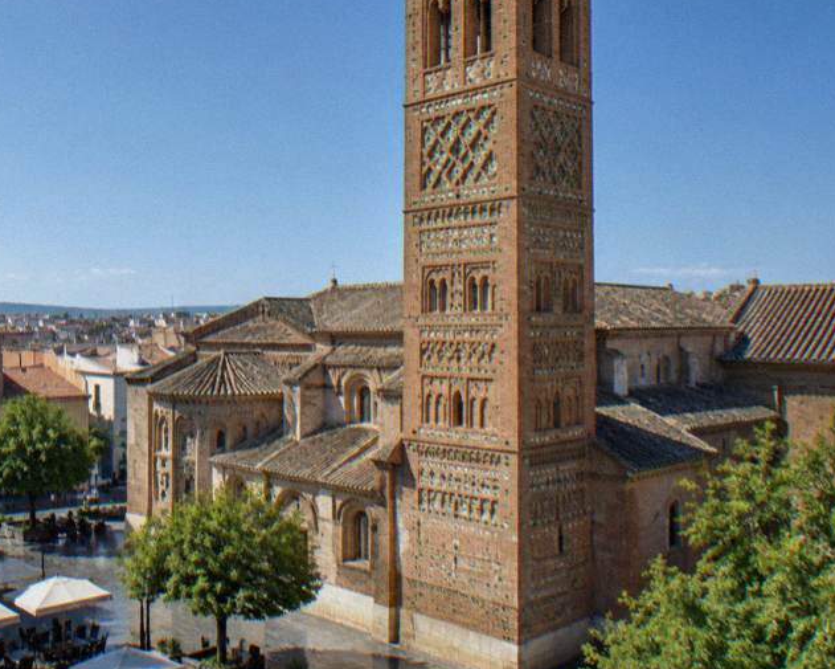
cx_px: 306
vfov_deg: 29.1
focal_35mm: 52
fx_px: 1285
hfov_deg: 35.8
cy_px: 297
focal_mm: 35
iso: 400
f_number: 7.1
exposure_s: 1/500
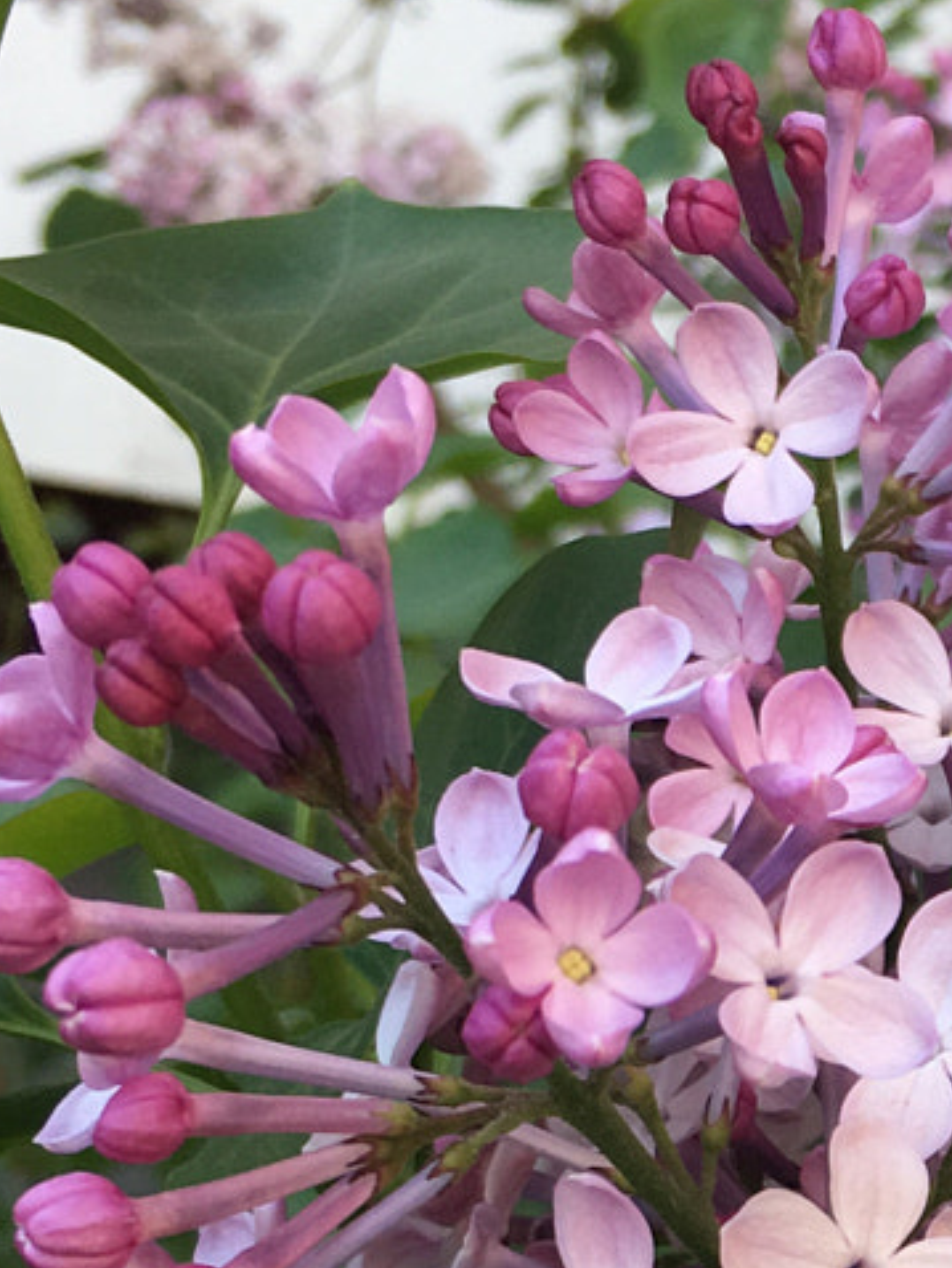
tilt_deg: -17.8
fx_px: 3554
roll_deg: -6.0
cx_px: 1230
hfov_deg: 14.6
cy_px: 1191
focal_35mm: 97
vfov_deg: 19.8
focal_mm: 4.15
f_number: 2.2
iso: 25
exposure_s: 1/264
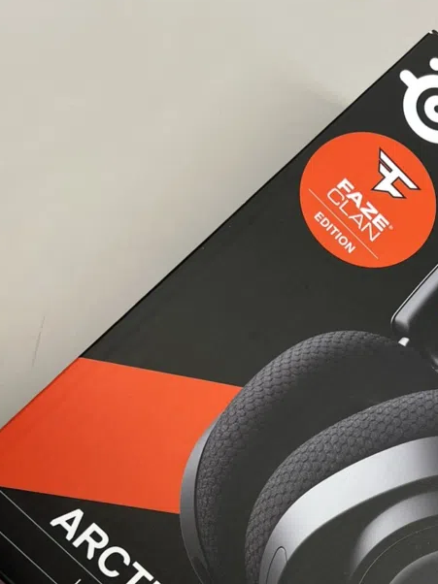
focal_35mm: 59
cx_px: 396
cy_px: 509
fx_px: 996
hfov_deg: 24.1
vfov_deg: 31.4
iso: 50
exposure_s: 1/100
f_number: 1.5
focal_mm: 5.7
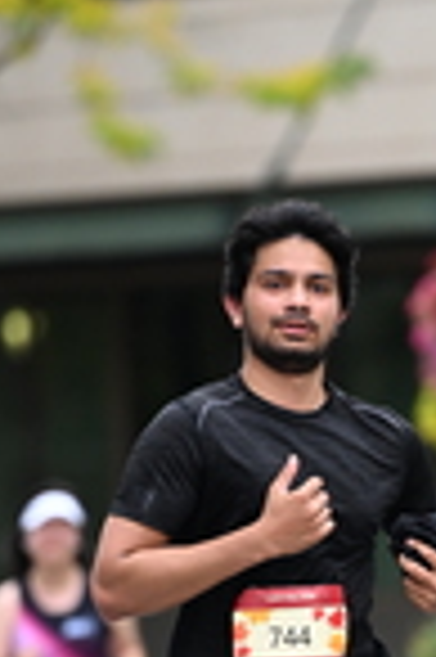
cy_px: 567
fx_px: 13074
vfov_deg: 2.9
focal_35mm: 718
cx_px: 456
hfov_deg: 1.9
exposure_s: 1/2000
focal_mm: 190
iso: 640
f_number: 2.8
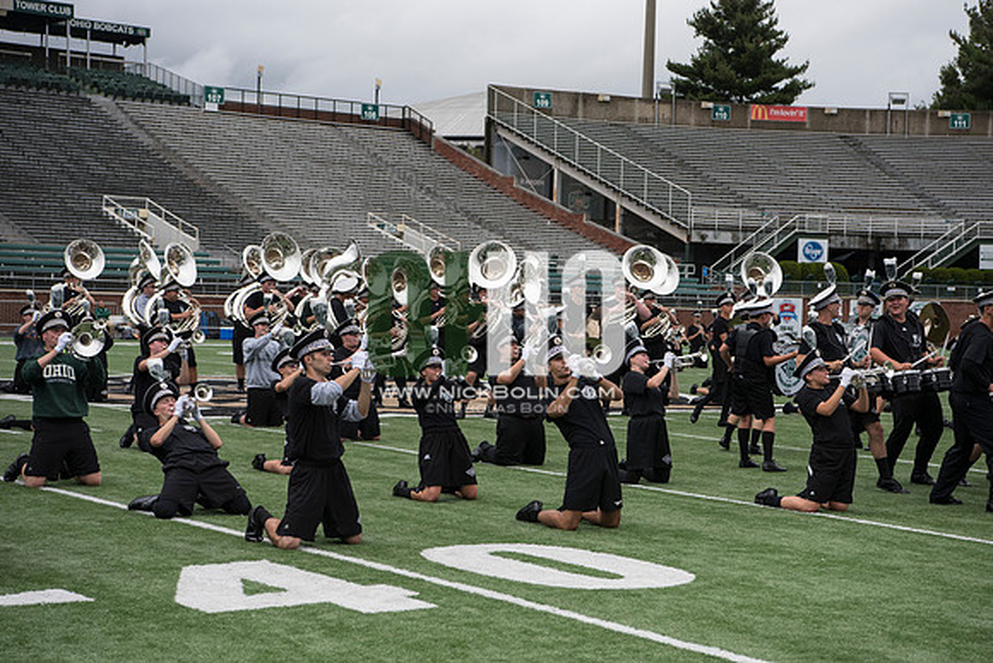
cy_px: 332
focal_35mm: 70
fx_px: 1931
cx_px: 496
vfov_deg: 19.5
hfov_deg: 28.8
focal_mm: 70
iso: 640
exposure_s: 1/2500
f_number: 5.6
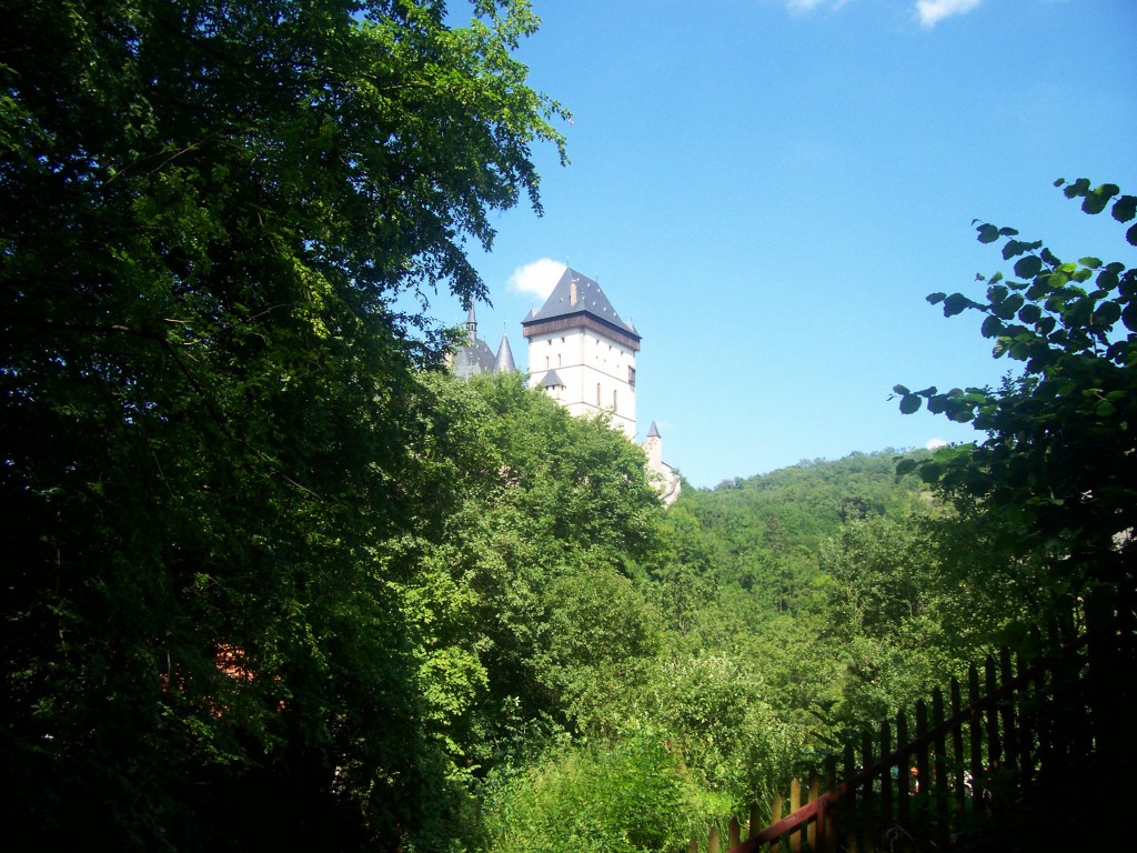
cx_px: 568
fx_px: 1117
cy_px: 426
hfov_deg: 54.0
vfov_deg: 41.8
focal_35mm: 34
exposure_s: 1/512
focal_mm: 5.6
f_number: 2.7
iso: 80
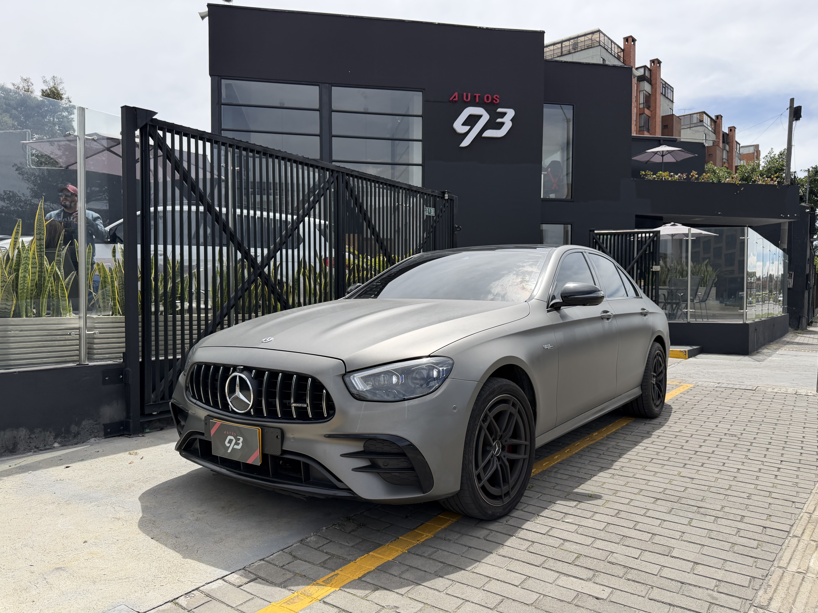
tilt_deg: -1.4
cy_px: 308
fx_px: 591
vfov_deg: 54.9
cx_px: 424
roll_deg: -0.3
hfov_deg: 69.4
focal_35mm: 25
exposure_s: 1/4673
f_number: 1.78
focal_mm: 6.76
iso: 100
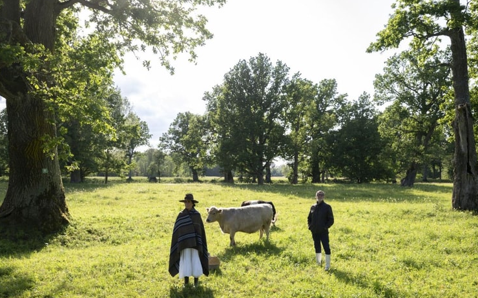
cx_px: 246
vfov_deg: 39.1
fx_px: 417
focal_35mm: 32
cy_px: 188
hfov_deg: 59.7
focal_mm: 24
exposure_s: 1/500
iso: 200
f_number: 4.5
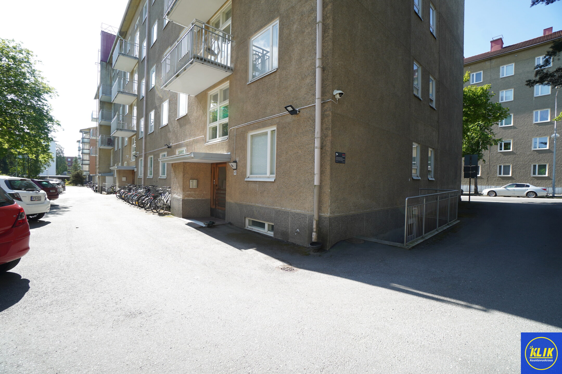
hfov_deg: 100.4
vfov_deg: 77.3
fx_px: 234
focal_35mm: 15
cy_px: 187
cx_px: 281
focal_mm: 10
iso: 100
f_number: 7.1
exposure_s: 1/100
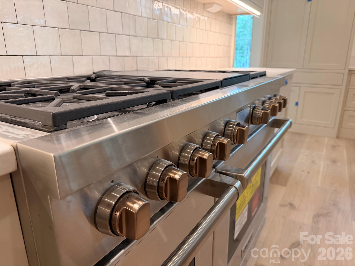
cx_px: 178
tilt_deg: -17.5
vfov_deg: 56.8
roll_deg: -0.4
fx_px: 246
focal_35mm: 24
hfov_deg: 71.6
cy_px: 133
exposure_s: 1/120
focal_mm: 6.76
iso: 200
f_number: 1.78
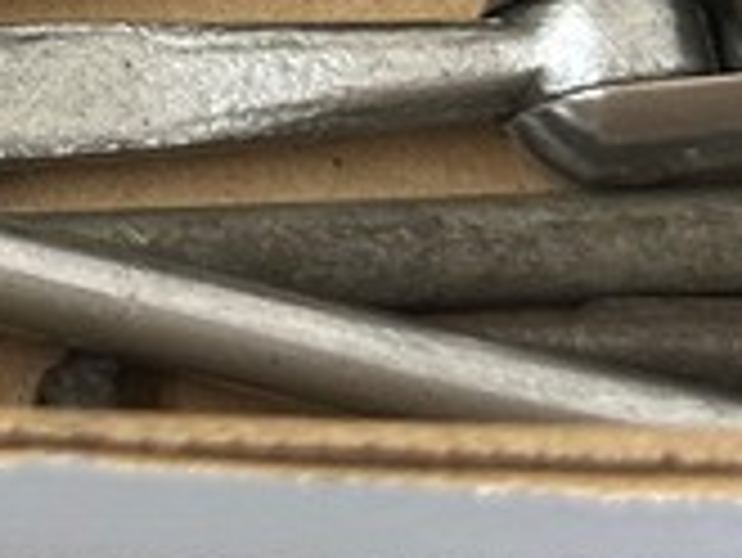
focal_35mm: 149
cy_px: -392
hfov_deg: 12.4
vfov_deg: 9.6
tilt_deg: -67.4
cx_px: -459
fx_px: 3196
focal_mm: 6.86
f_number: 1.78
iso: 160
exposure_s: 1/71
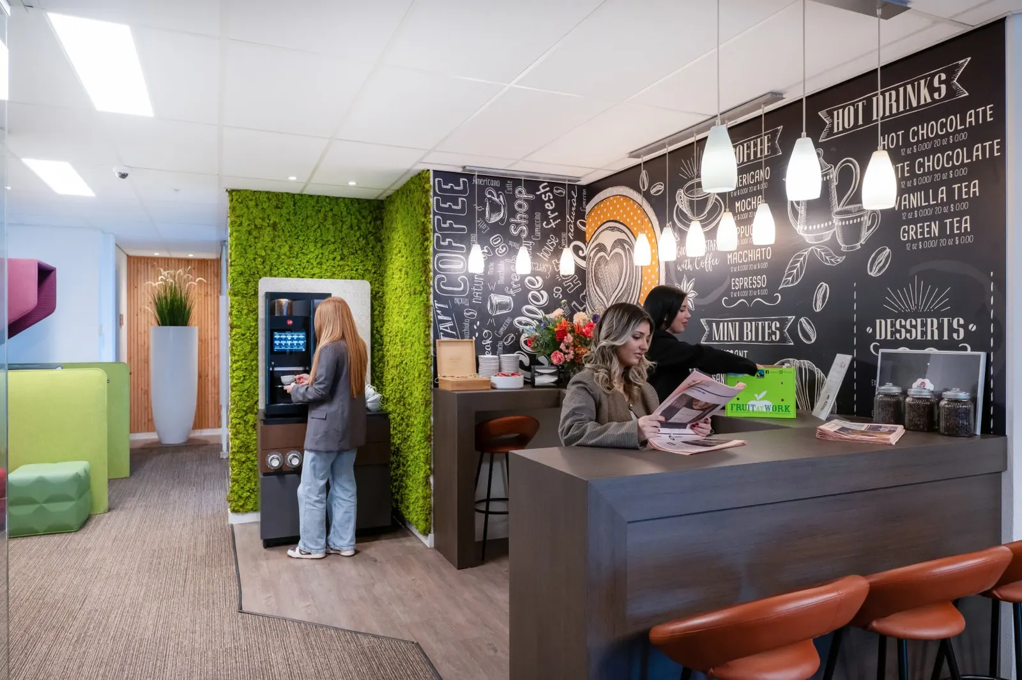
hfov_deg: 73.8
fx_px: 681
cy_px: 340
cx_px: 511
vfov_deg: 53.1
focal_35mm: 24
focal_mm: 24
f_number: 8
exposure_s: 1/60
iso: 2000
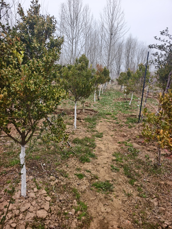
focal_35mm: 23
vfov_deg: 73.9
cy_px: 114
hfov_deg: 58.9
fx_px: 152
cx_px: 86
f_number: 1.57
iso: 72
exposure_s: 1/1289
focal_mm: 5.6
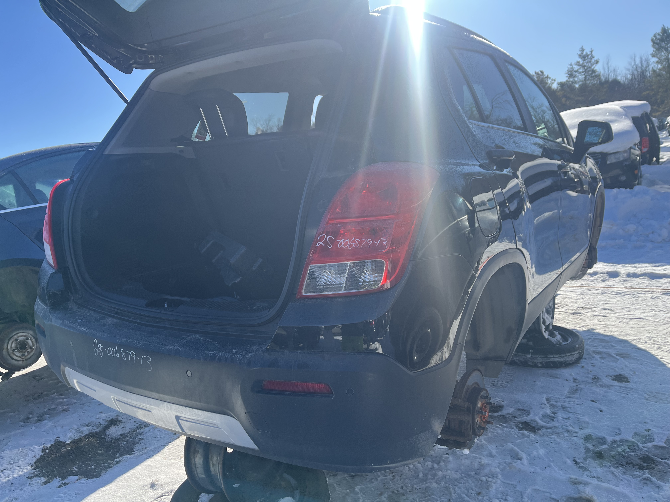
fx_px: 503
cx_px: 335
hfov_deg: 67.3
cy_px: 251
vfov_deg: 53.1
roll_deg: +8.5
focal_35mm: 26
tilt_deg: -8.7
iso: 50
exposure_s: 1/2062
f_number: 1.6
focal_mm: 5.1
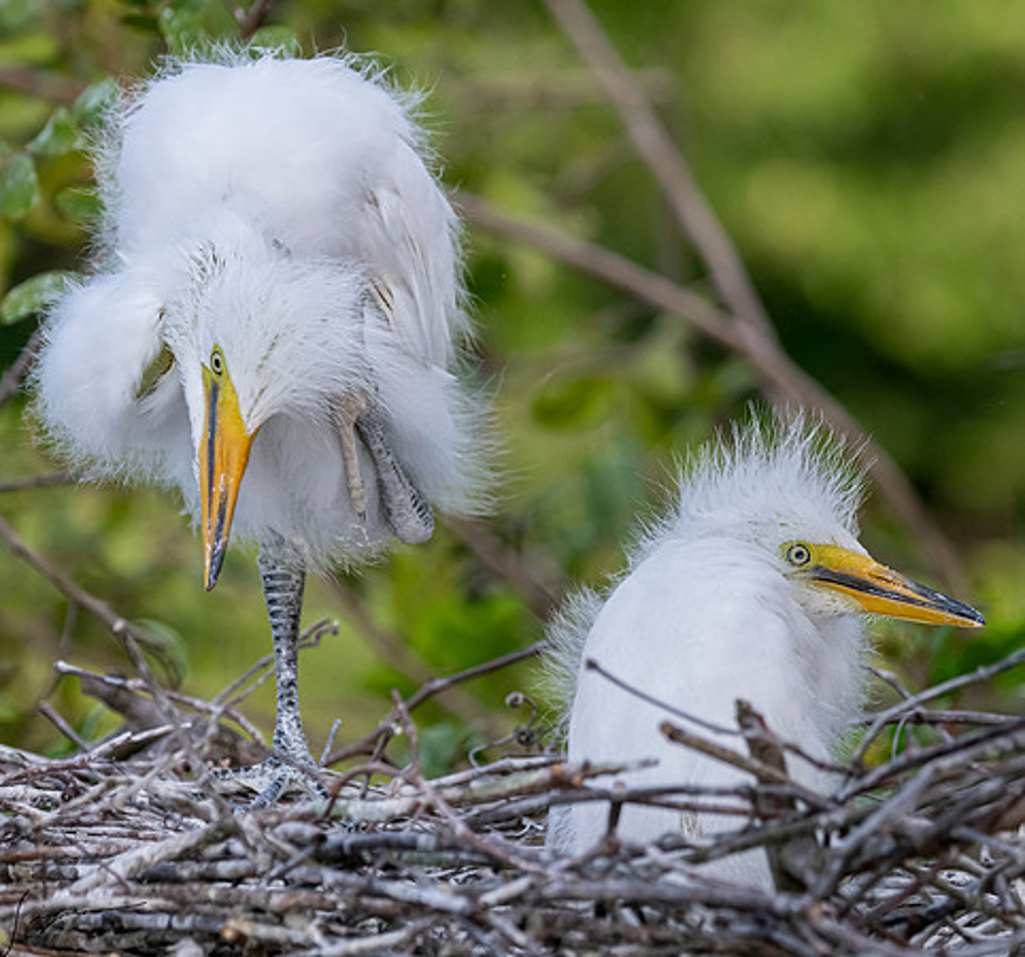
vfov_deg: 4.4
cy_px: 544
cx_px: 853
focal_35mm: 380
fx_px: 12319
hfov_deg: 4.8
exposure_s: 1/2000
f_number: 7.1
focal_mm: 260
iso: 2000
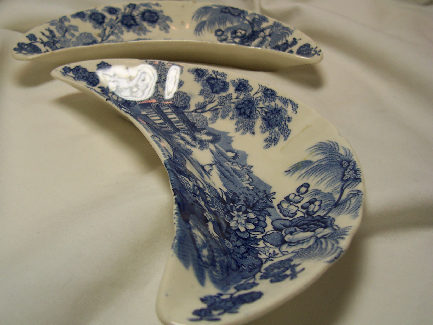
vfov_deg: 38.7
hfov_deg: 50.1
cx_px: 216
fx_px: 463
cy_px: 162
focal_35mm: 37
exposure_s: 1/90
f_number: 2.8
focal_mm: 5.6
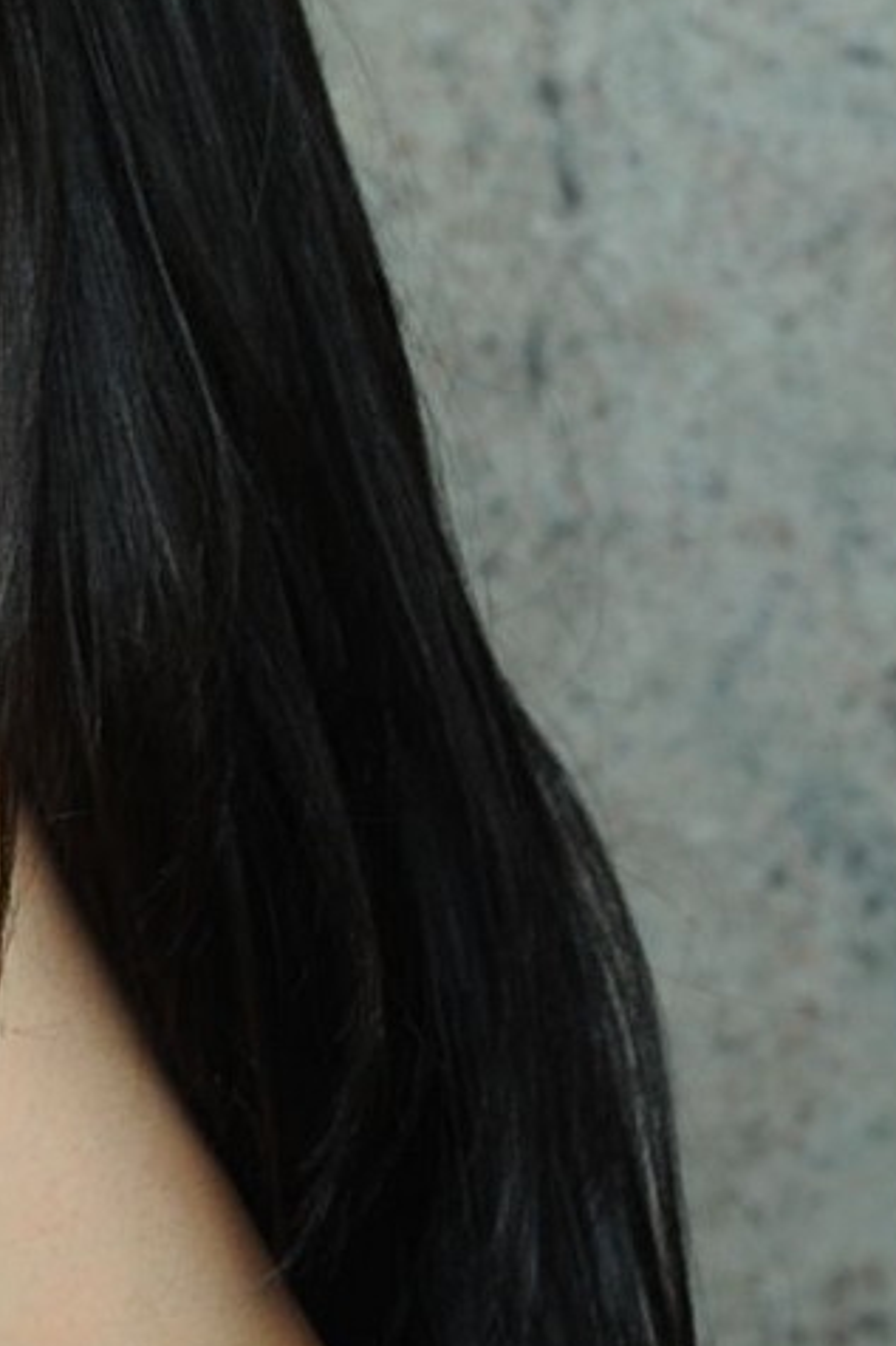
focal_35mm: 388
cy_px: 891
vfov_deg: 5.3
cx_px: -464
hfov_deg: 3.5
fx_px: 14495
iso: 800
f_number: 8
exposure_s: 1/125
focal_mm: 120
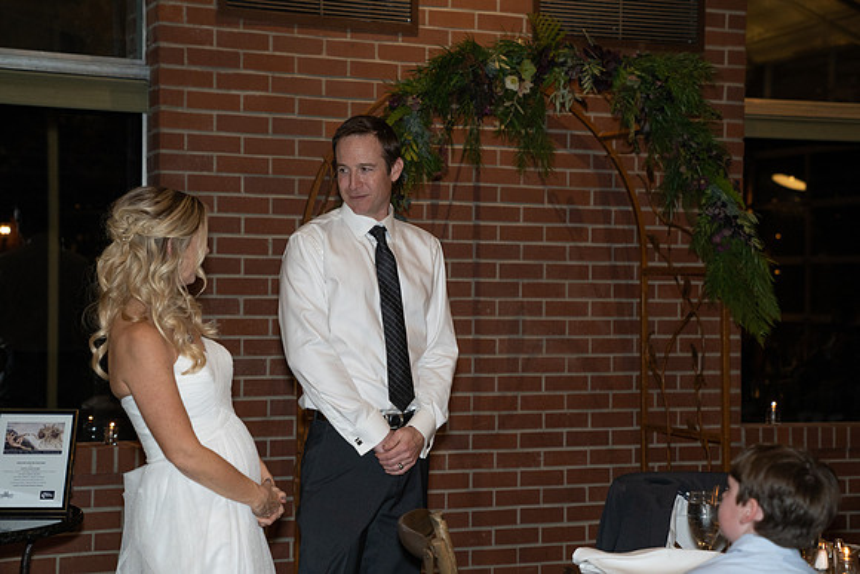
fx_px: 1673
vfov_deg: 19.5
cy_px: 287
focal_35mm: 70
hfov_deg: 28.8
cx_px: 430
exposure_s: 1/125
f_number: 3.5
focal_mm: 70
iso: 2500
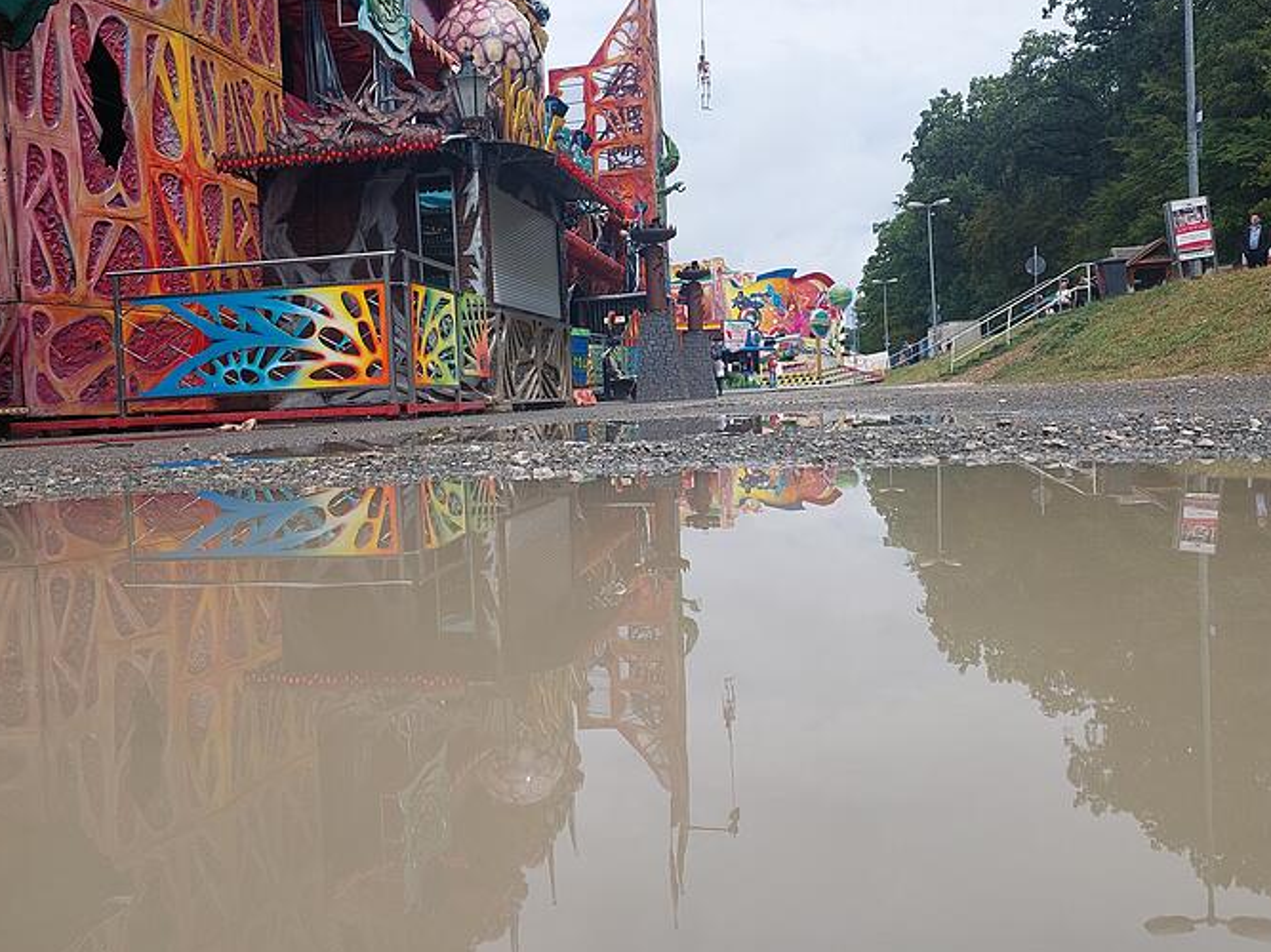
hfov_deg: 59.9
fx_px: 1101
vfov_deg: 46.7
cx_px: 587
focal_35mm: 30
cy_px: 419
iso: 40
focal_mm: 5.23
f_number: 1.8
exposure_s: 1/1508
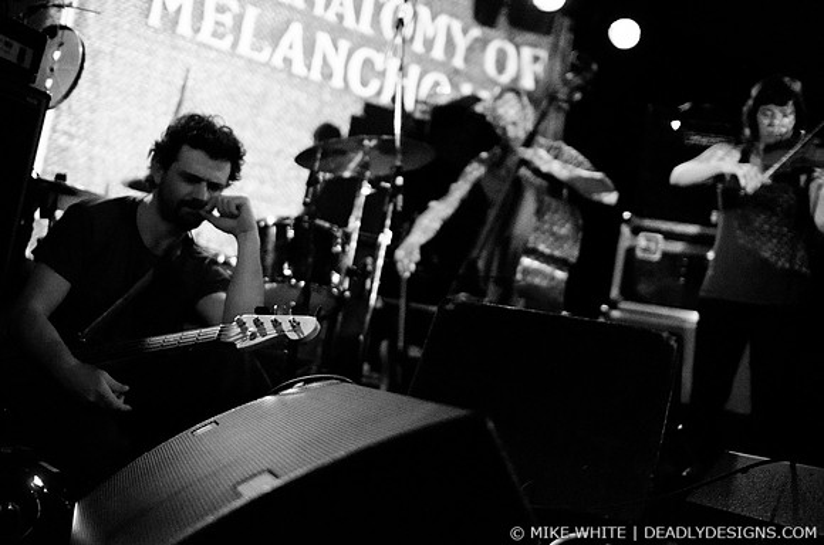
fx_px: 1028
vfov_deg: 29.7
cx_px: 412
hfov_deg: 43.7
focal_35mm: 45
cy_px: 272
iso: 2000
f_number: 1.4
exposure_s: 1/60
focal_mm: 30
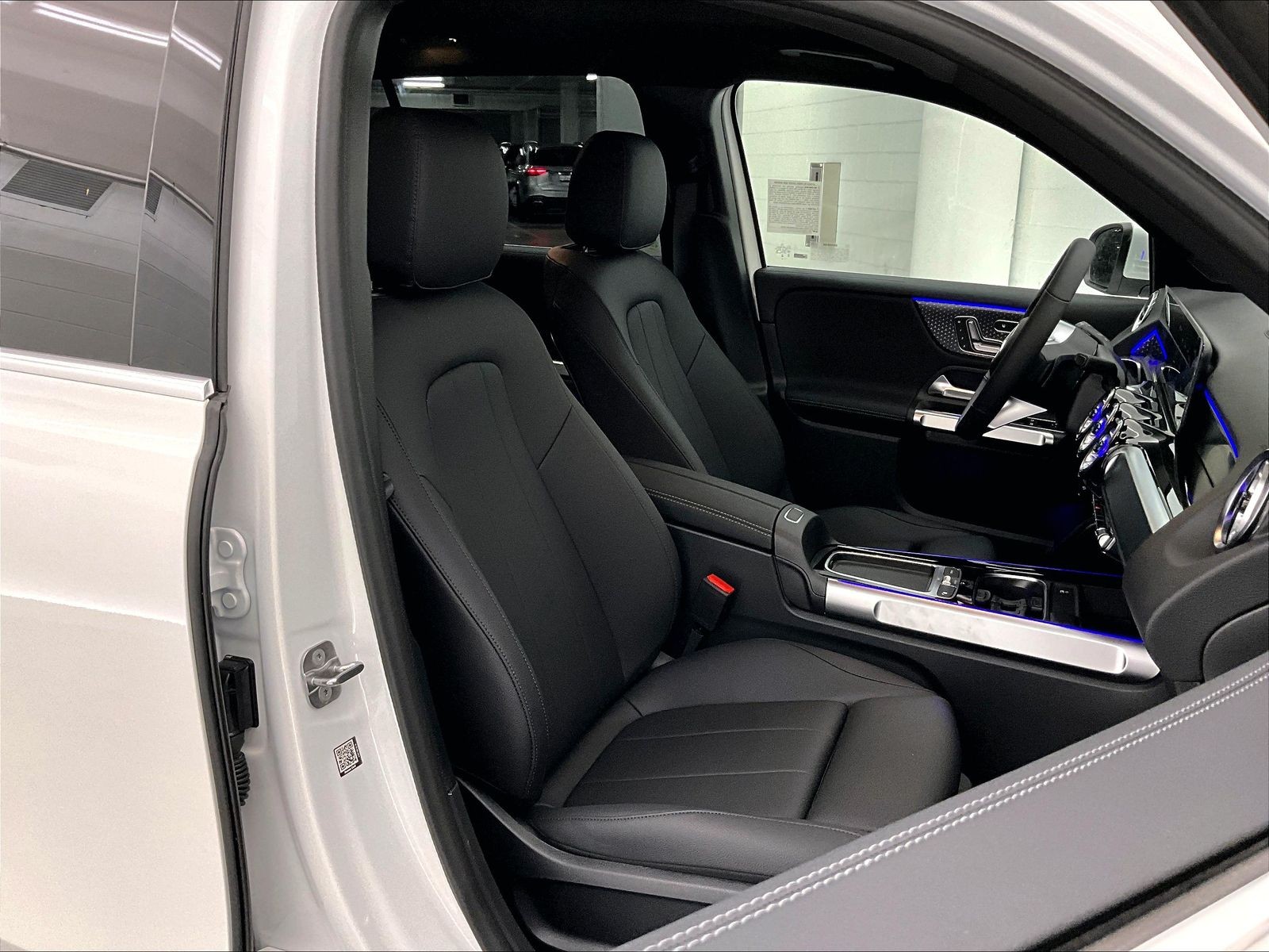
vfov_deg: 48.2
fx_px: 1063
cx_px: 634
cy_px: 476
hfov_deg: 61.7
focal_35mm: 29
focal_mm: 3
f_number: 1.8
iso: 125
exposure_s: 1/60
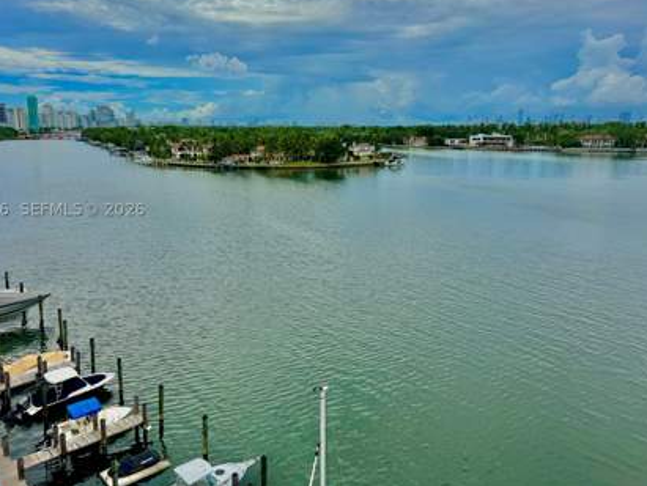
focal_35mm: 28
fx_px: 524
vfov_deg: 49.7
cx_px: 290
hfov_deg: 63.2
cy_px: 209
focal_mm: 6.76
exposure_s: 1/9009
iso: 80
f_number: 1.78
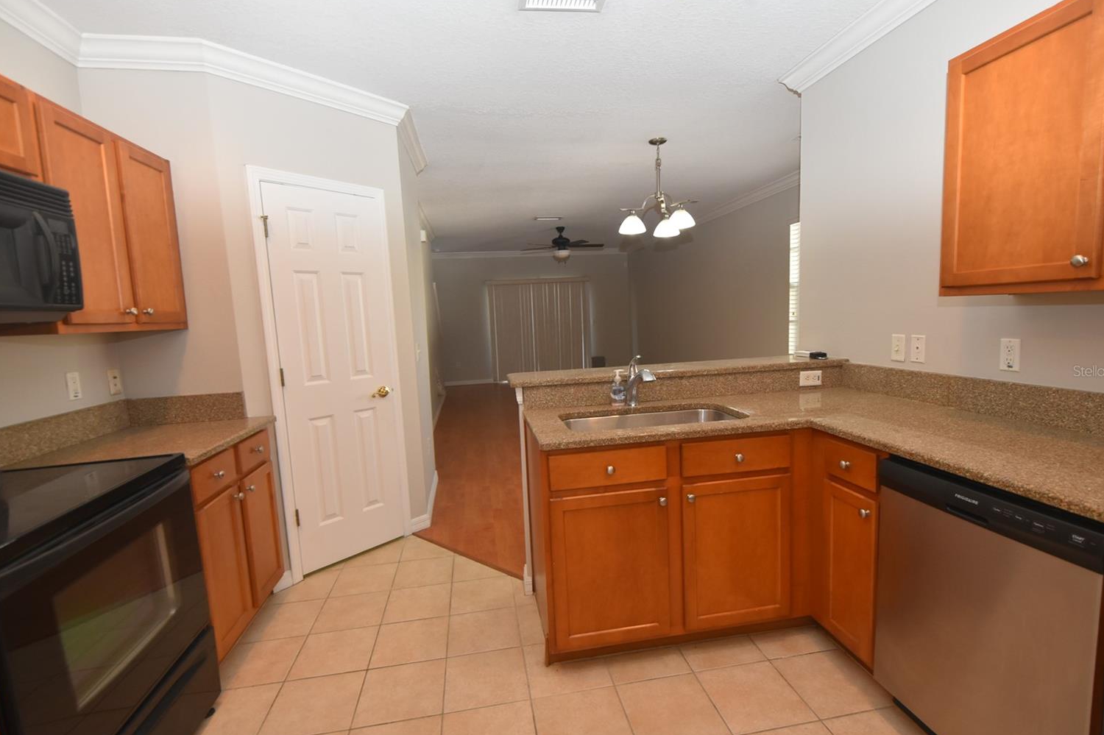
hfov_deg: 96.8
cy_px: 371
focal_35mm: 16
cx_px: 550
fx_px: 490
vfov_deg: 73.7
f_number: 4.5
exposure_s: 1/80
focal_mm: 10
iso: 800
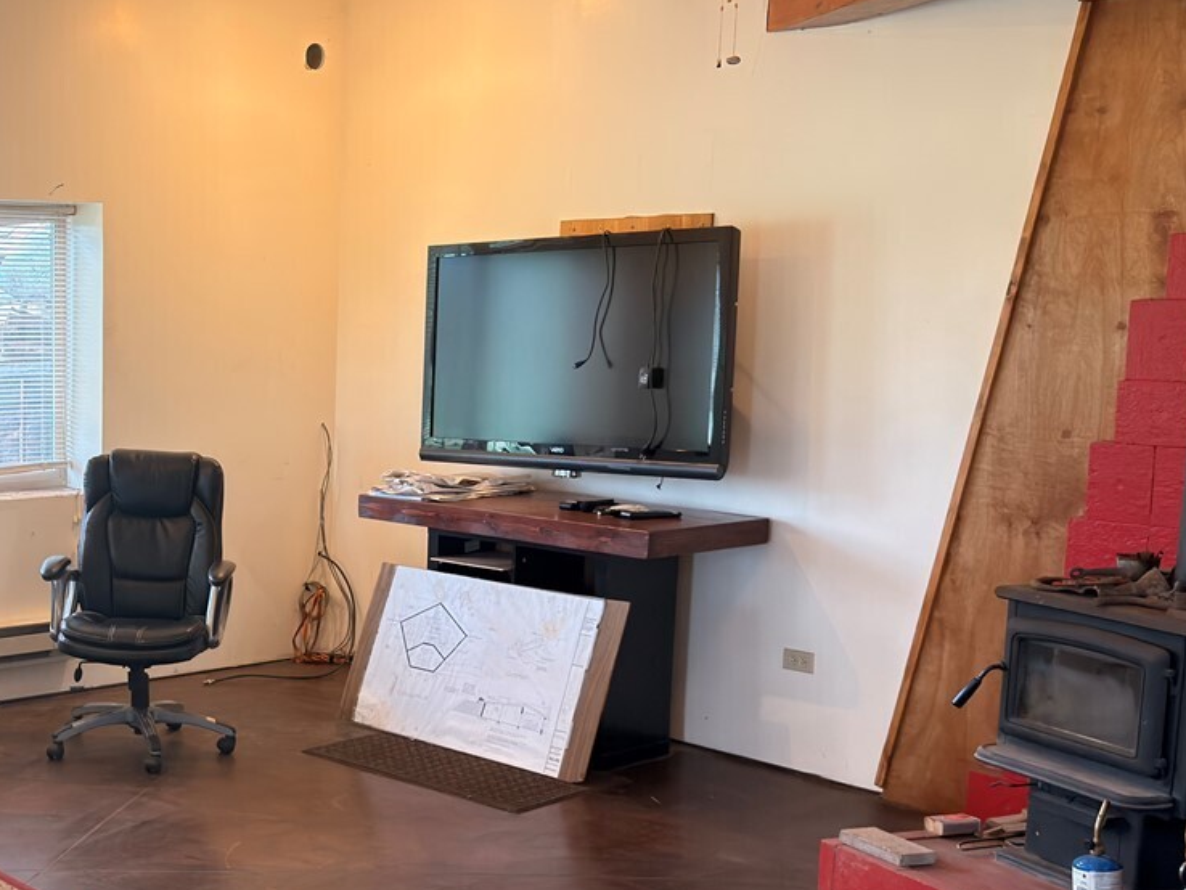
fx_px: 1782
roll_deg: +0.1
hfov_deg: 34.3
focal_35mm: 52
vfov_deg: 28.0
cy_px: 540
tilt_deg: -8.6
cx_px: 71
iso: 200
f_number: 1.78
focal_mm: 6.76
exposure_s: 1/40
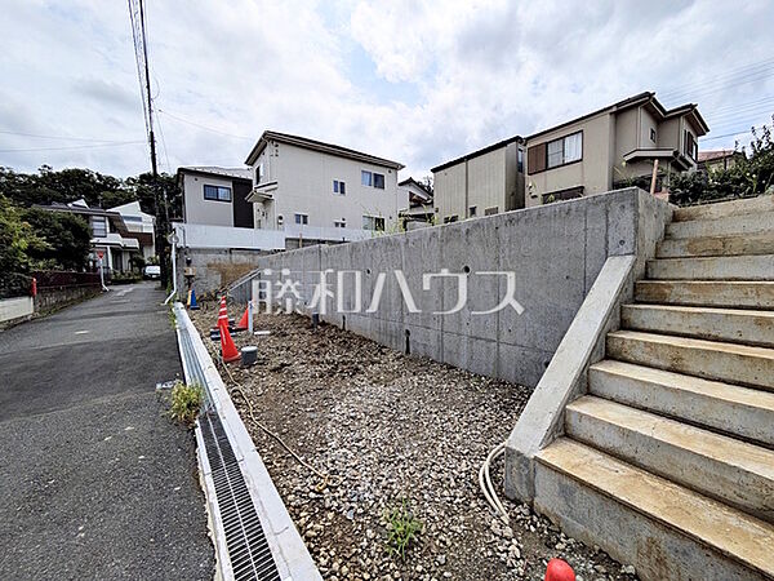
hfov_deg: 102.1
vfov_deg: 85.7
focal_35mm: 14
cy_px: 290
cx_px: 387
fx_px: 313
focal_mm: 1.83
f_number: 2.2
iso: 53
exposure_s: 1/5348
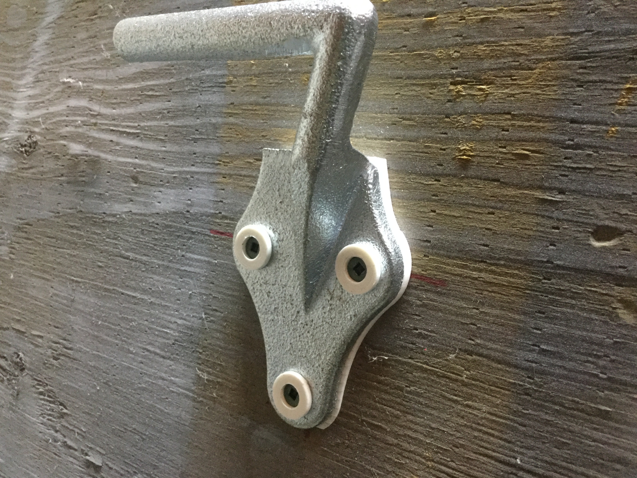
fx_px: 570
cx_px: 318
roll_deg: -0.9
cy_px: 239
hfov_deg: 58.4
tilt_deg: -15.9
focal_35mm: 31
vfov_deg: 45.4
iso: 400
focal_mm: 3.3
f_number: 2.4
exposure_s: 1/15
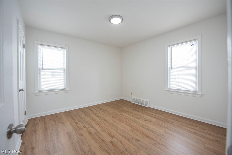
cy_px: 78
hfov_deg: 104.2
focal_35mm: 14
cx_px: 116
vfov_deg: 81.2
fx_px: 90
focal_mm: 14
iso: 1250
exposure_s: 1/250
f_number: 5.6
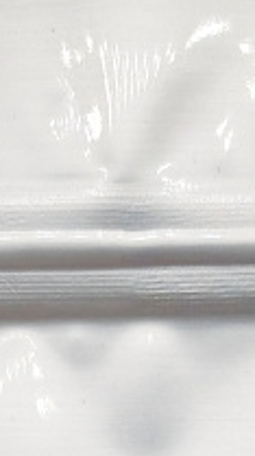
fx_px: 1339
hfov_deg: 10.8
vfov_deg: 16.6
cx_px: 52
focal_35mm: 111
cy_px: 777
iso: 50
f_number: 1.8
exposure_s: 1/158
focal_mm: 4.65
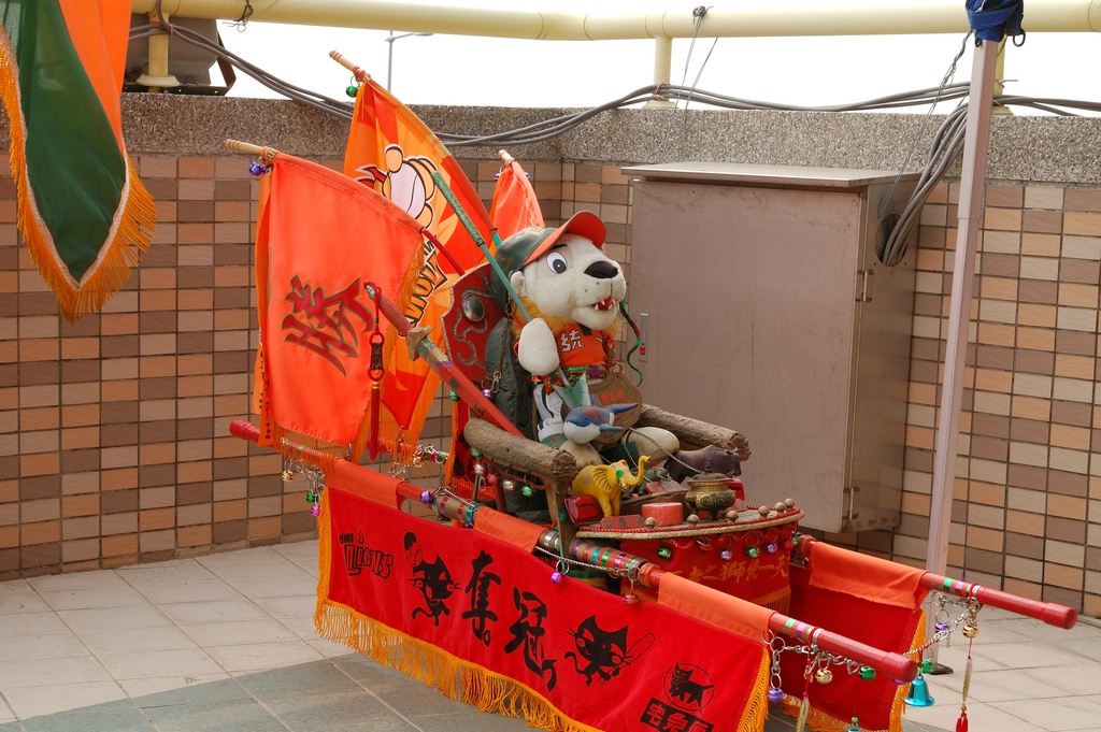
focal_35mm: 75
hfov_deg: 27.0
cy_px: 366
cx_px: 550
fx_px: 2292
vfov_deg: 18.2
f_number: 9
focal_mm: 50
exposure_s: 1/200
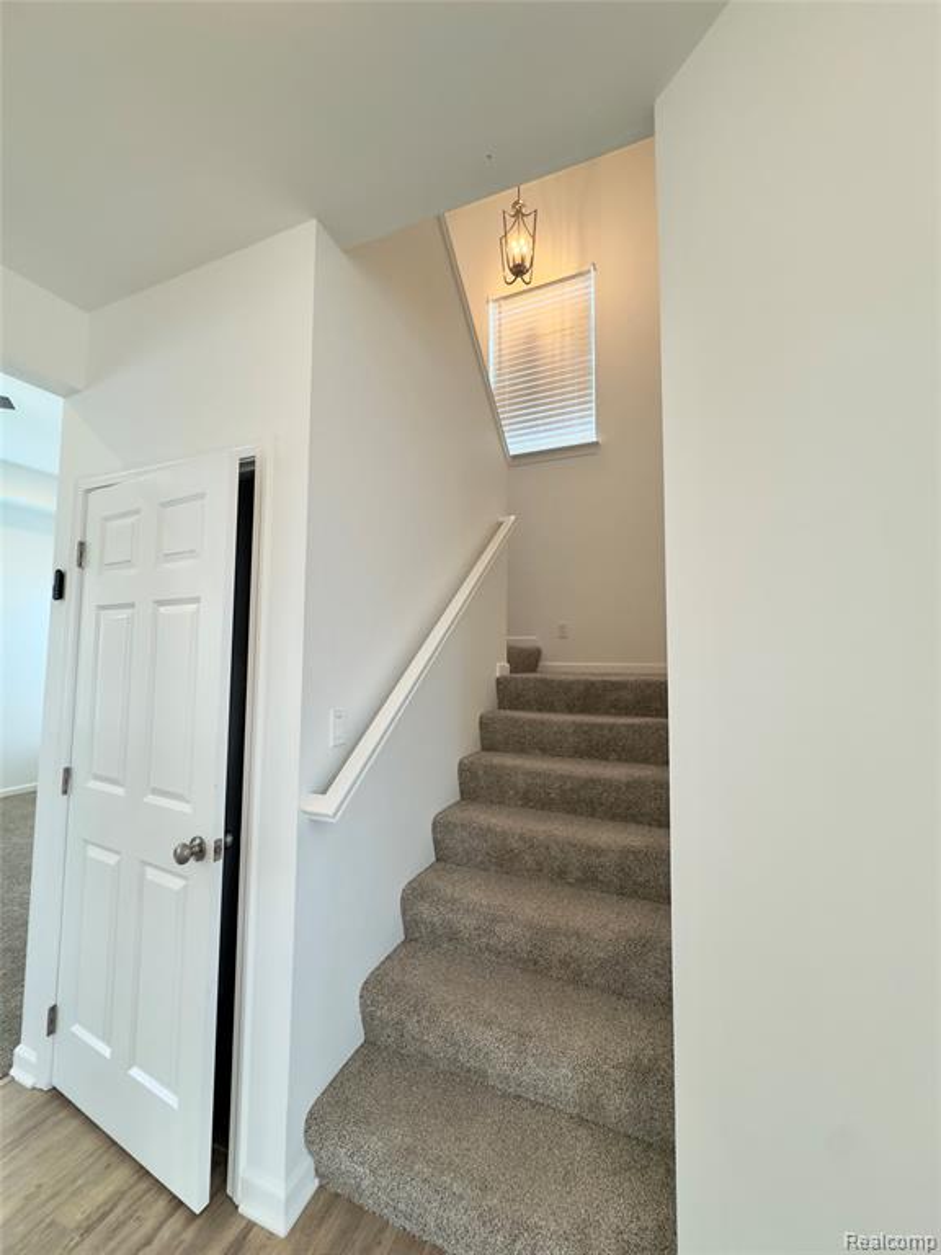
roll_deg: +0.2
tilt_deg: +3.9
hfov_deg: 85.7
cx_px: 470
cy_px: 628
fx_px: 507
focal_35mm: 14
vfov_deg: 102.1
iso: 250
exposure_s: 1/120
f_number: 2.2
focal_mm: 2.22
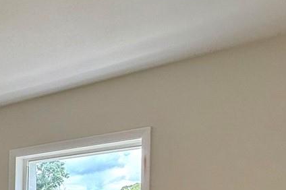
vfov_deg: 22.1
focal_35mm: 55
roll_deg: +0.0
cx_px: -80
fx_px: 437
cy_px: 247
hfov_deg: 29.6
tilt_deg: -1.0
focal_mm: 2.22
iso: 64
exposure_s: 1/156
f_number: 2.2
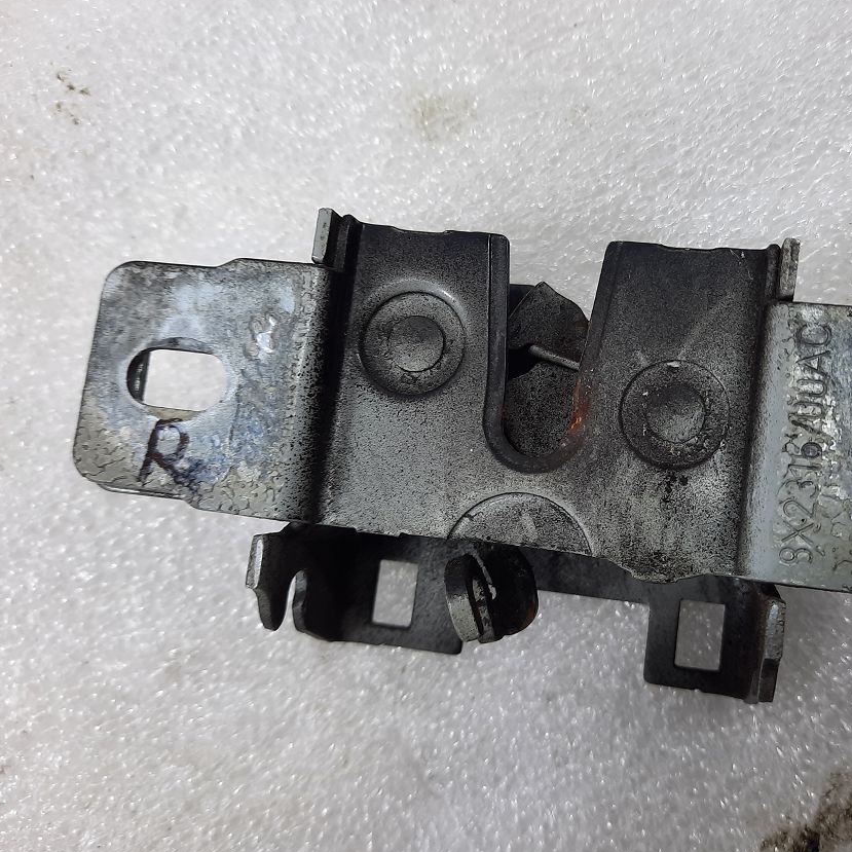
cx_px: 551
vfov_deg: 51.1
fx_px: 891
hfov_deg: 50.4
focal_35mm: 32
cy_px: 406
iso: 32
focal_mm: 4.6
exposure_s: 1/50
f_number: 2
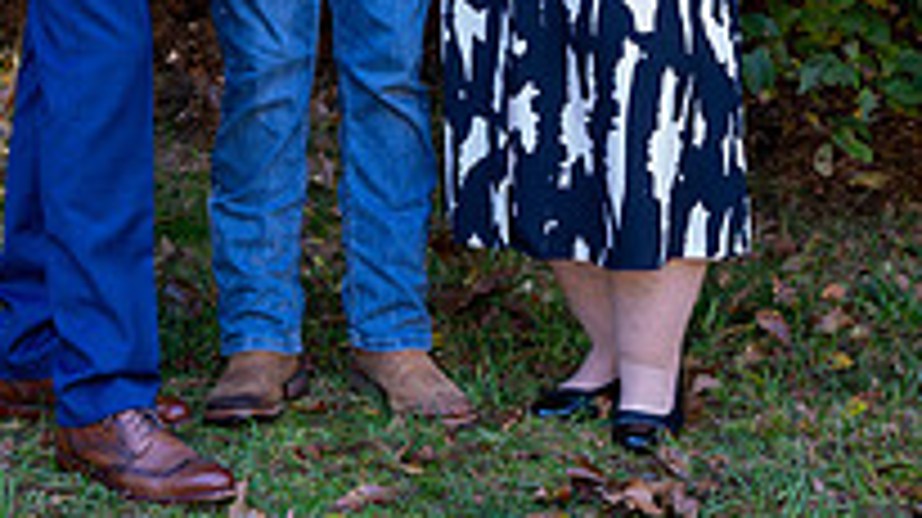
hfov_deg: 15.3
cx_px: 322
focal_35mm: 140
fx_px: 3420
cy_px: -90
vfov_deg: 8.6
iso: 800
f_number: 6
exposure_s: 1/60
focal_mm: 61
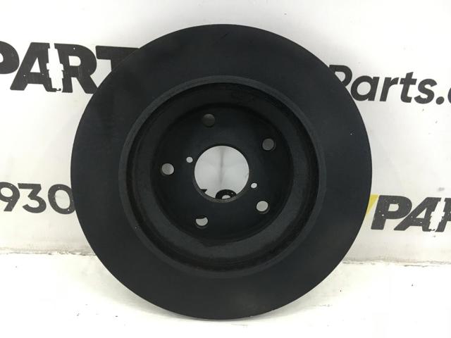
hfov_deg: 61.7
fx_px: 378
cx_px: 226
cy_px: 169
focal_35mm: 29
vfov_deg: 48.2
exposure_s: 1/33
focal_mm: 4.15
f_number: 2.2
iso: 50
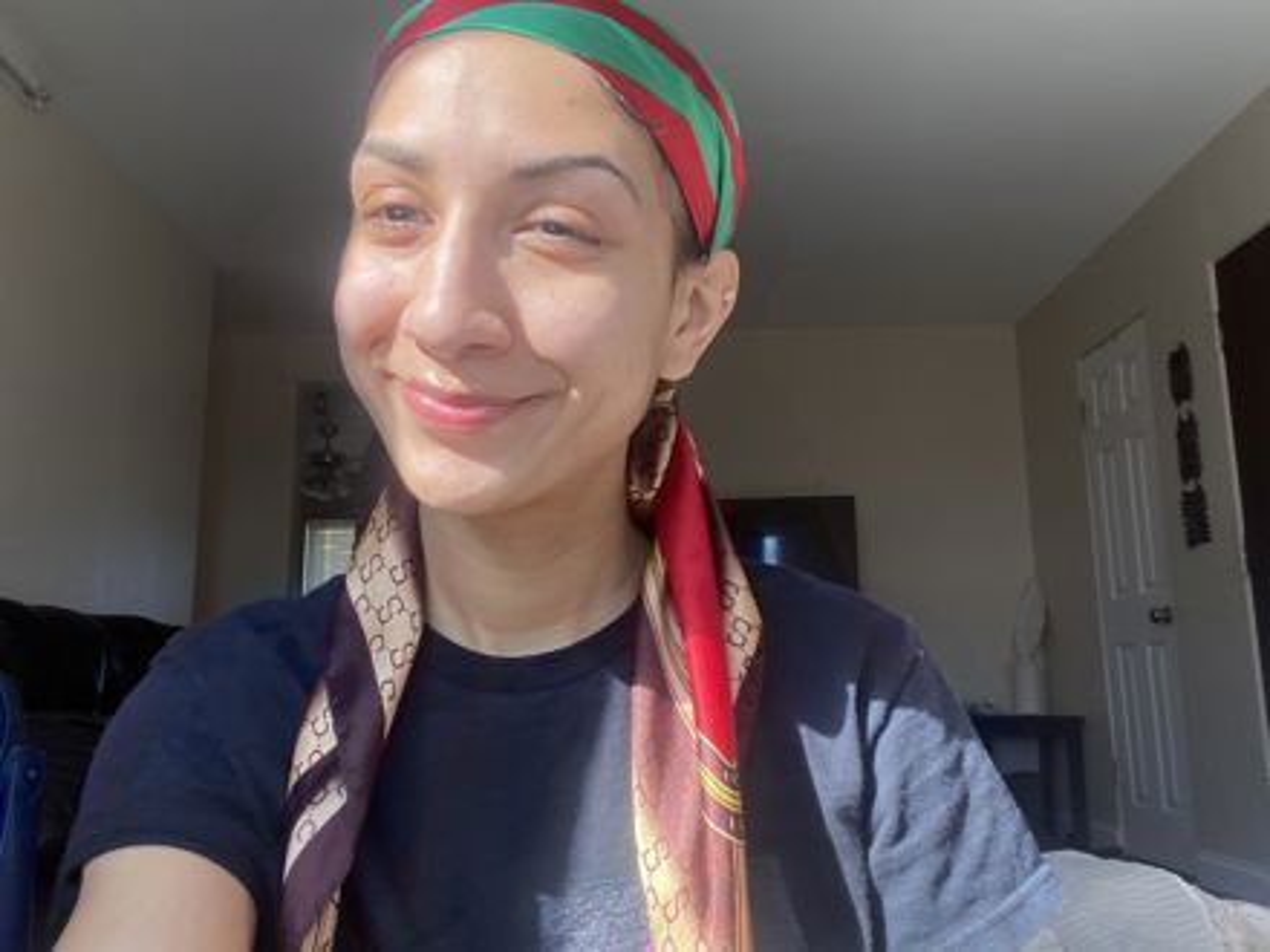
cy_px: 476
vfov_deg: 46.8
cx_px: 635
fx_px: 1101
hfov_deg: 60.0
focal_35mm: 30
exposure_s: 1/124
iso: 25
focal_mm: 2.71
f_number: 2.2
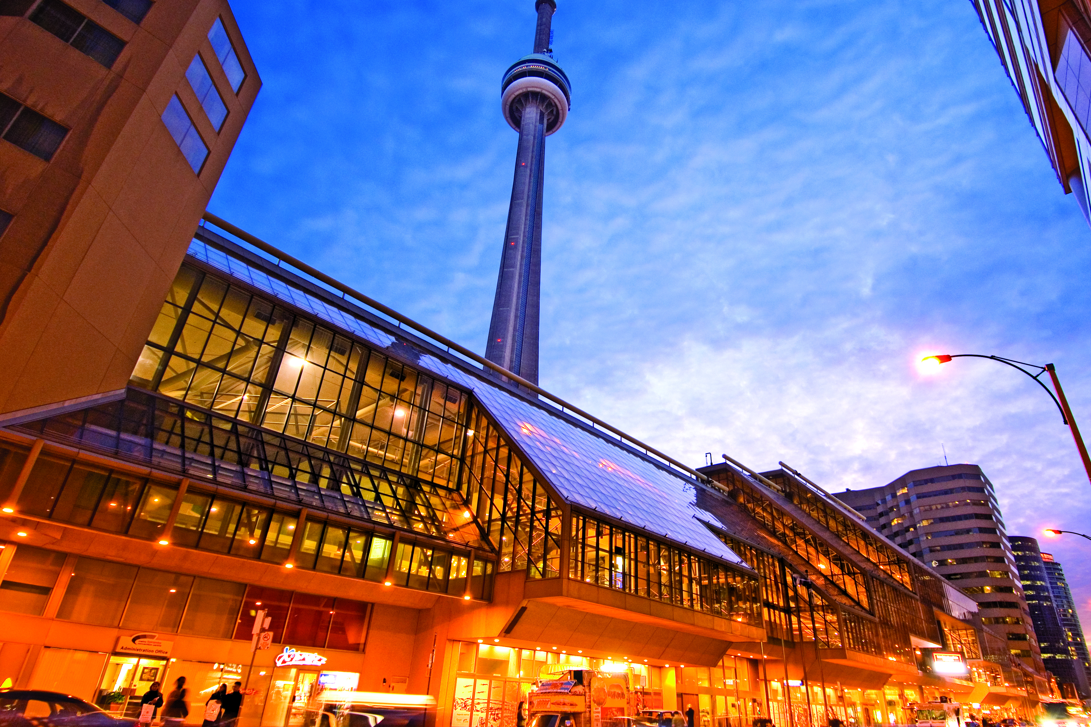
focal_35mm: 19
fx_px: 576
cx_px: 568
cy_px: 362
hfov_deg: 86.9
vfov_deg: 64.6
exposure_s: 1/1.67
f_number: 5.6
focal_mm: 12
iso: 200
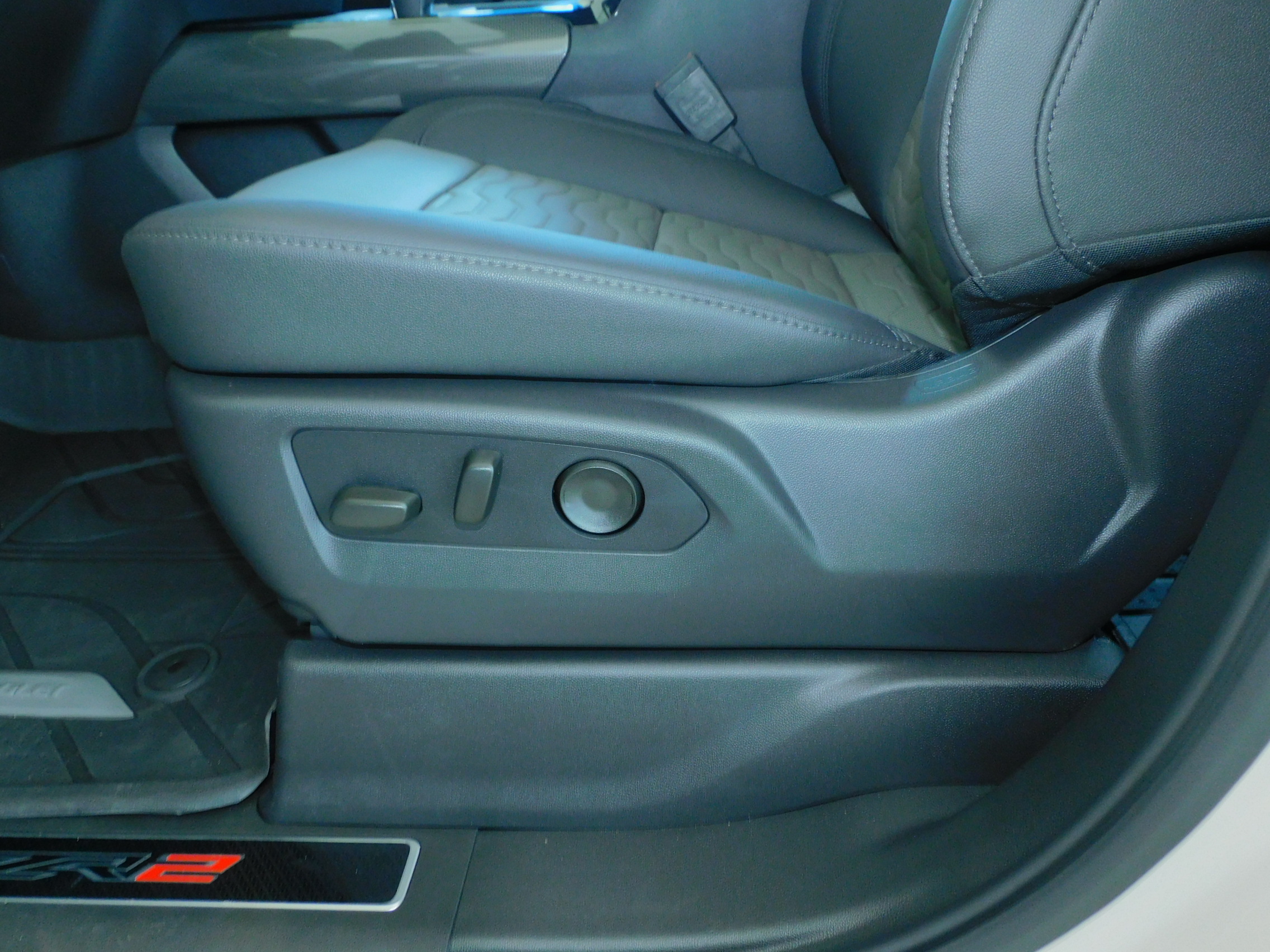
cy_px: 476
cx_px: 635
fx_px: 881
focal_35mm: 24
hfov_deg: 71.6
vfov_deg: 56.8
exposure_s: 1/30
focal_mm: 4.3
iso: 200
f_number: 3.3
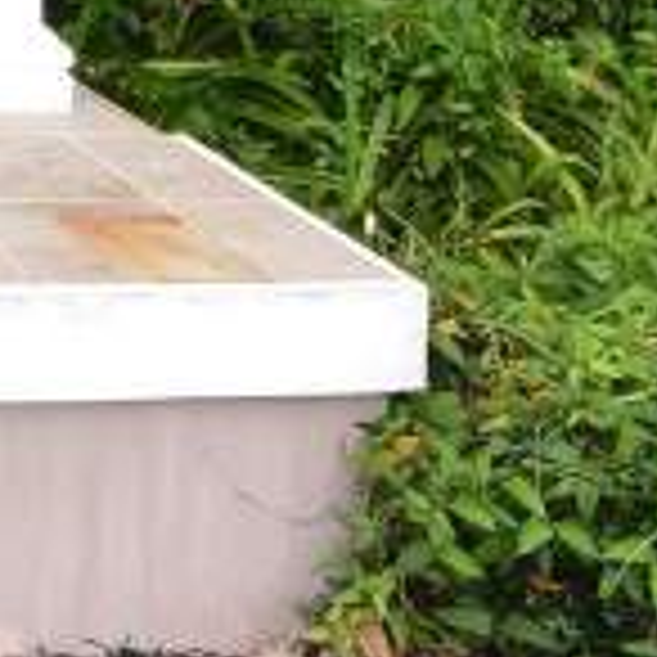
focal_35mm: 84
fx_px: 1804
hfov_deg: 15.2
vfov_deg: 17.6
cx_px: -770
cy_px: -439
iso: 160
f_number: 4
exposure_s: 1/250
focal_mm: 6.7
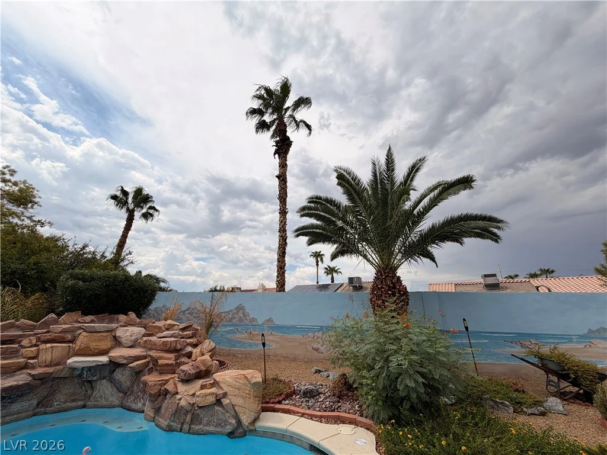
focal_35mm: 14
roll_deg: -0.6
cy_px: 228
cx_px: 304
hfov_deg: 102.1
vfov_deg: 85.7
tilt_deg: +20.6
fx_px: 245
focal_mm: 2.22
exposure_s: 1/1087
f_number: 2.2
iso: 20
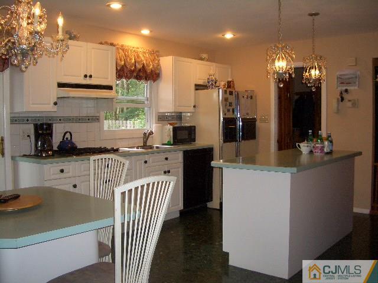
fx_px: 382
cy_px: 142
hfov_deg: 52.6
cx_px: 189
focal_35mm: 35
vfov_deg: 40.7
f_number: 2.6
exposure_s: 1/60
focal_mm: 5.8
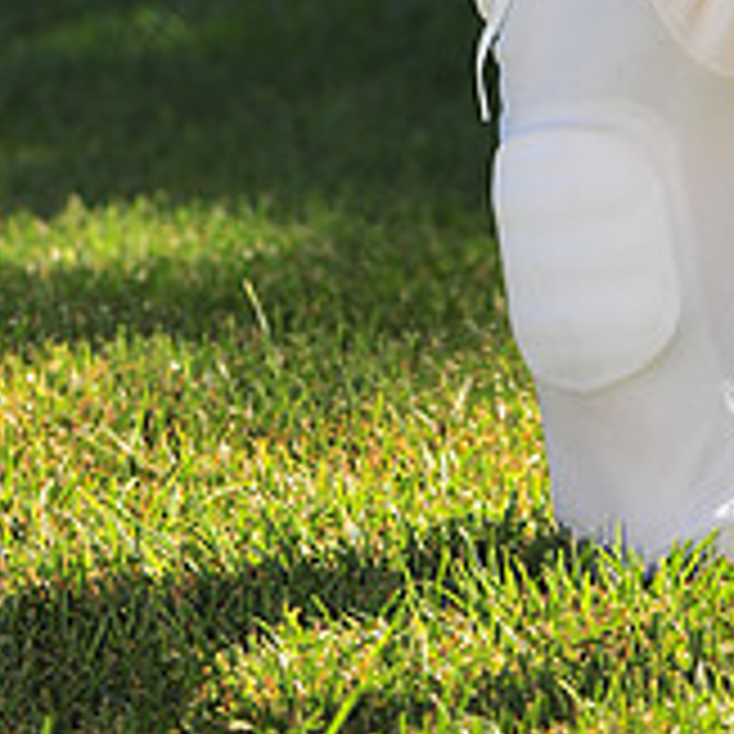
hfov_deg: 4.8
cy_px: -450
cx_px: 657
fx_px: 8708
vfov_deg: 4.8
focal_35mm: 363
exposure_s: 1/800
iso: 200
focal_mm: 120
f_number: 4.5
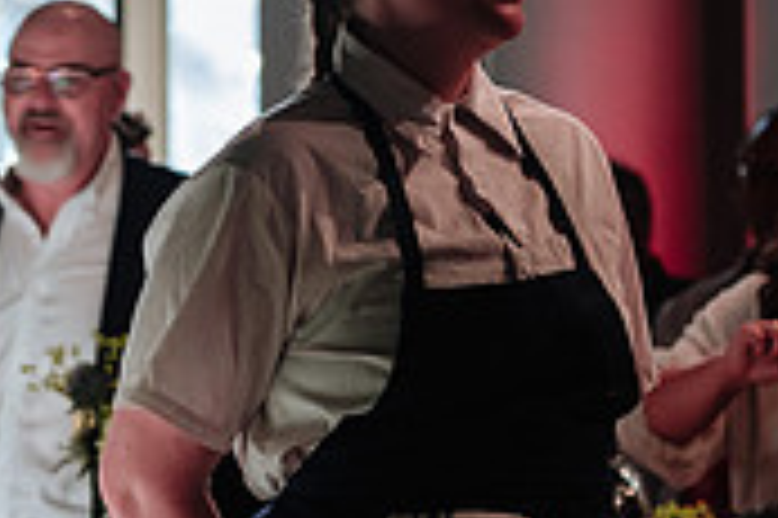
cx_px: -197
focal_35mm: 454
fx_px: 9802
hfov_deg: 4.5
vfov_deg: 3.0
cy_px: 378
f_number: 2.8
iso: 400
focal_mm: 77.3
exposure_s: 1/100
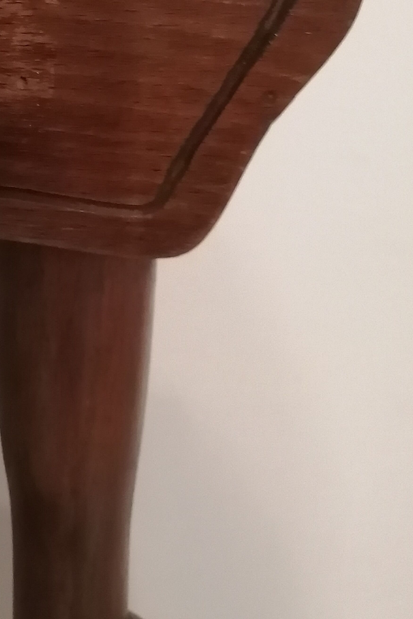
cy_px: -1
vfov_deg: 31.0
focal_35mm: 60
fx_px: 1033
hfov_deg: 21.7
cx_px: -18
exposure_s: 1/50
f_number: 1.8
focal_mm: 3.62
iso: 500
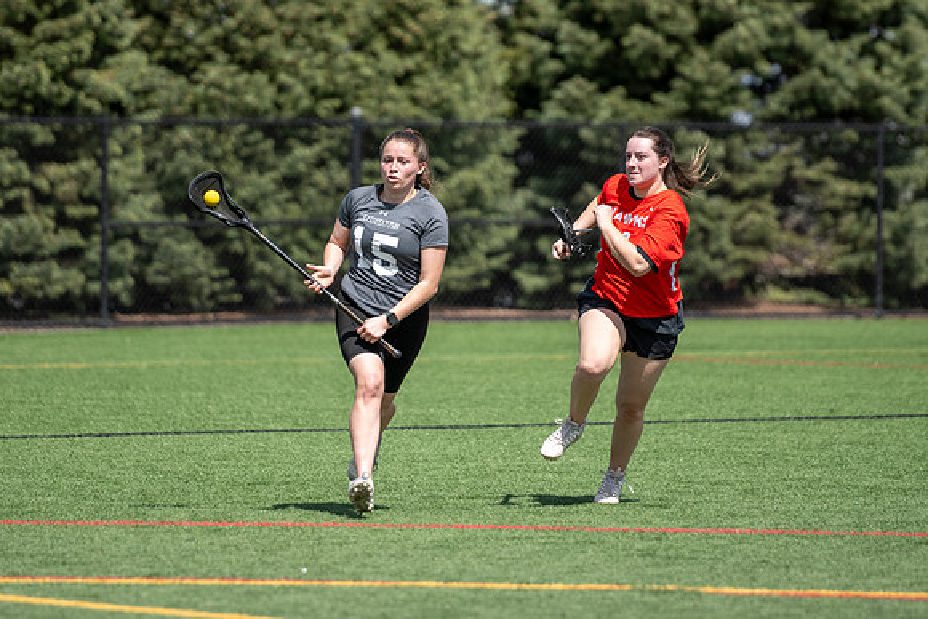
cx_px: 462
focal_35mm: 305
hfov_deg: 6.8
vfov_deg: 4.5
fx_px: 7859
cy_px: 302
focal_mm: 200
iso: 64
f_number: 2.8
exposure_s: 1/2000
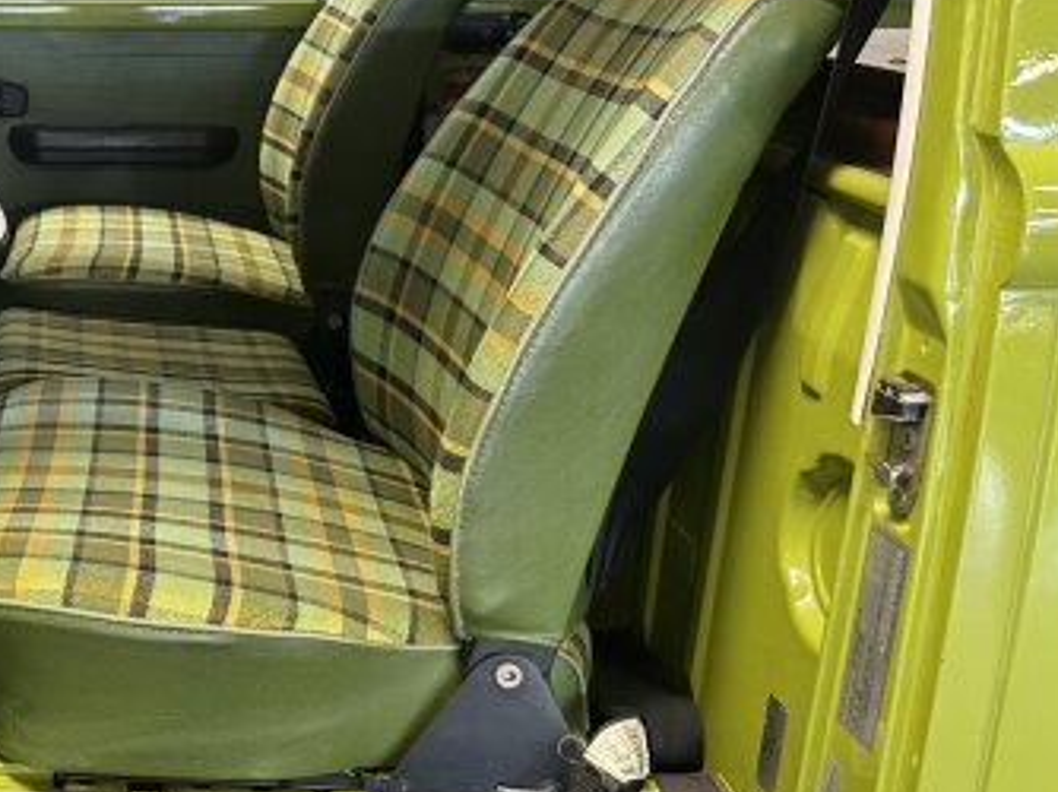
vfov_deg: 31.5
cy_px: 406
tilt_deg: -16.0
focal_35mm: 46
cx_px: 79
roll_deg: +0.7
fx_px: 1405
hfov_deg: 38.1
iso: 400
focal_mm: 6.86
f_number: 1.78
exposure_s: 1/50
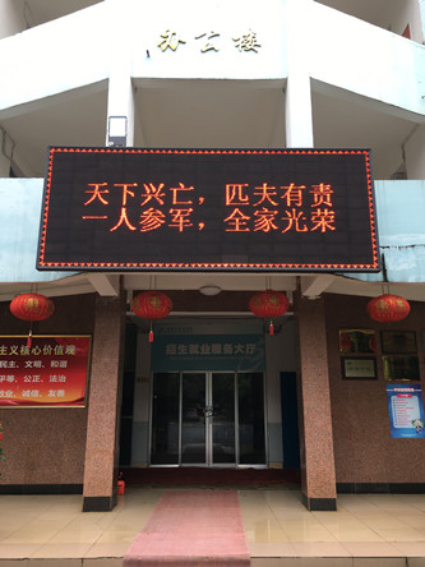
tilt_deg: +14.9
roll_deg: +0.2
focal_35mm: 29
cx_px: 212
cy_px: 284
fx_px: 475
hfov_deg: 48.2
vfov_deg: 61.7
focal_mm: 4.15
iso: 25
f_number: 2.2
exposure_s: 1/50
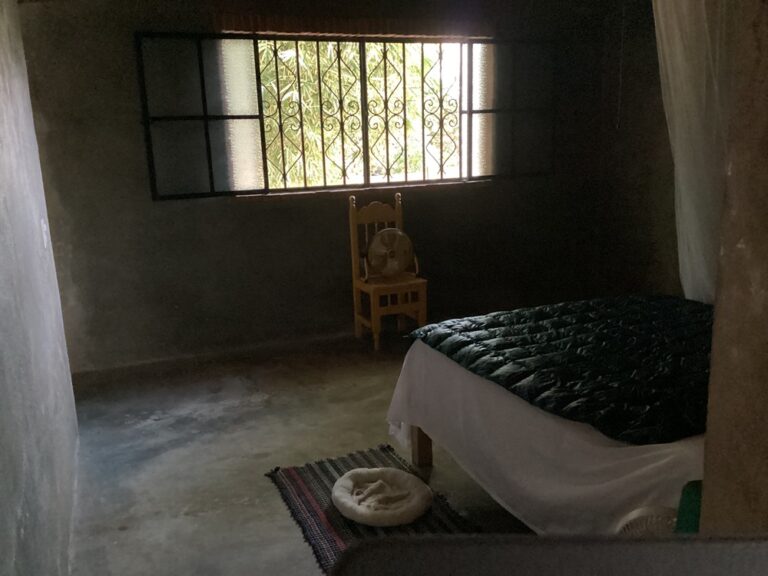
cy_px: 288
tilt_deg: -12.4
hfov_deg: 58.4
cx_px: 384
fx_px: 688
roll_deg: +1.8
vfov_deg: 45.4
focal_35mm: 31
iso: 800
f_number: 2.4
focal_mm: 3.3
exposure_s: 1/20
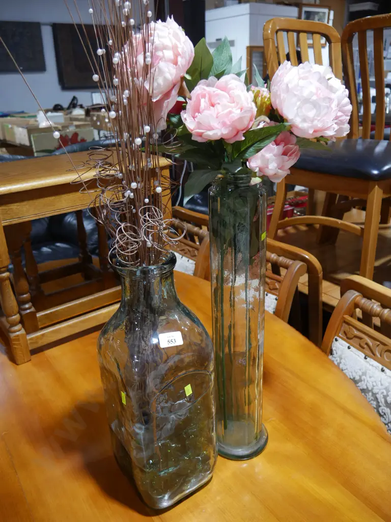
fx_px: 422
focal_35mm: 28
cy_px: 261
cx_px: 196
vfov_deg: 63.4
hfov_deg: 49.7
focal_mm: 14
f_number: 3.5
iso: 400
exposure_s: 1/60
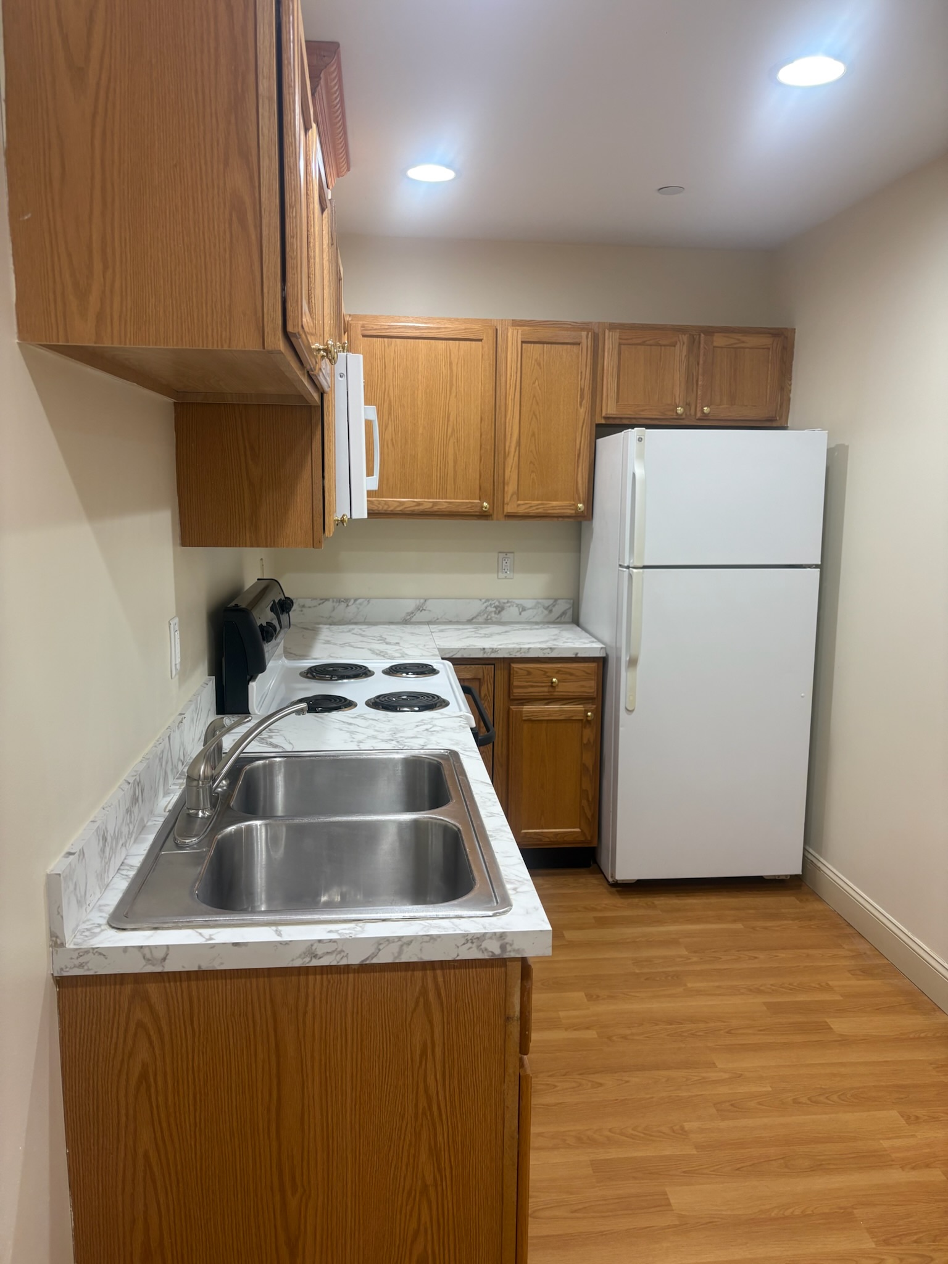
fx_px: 949
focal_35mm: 26
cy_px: 632
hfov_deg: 53.1
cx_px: 474
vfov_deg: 67.3
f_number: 1.6
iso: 100
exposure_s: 1/60
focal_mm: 5.96
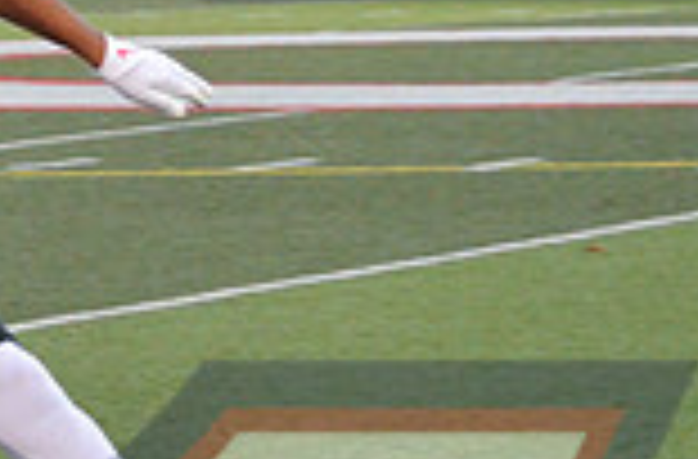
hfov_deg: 6.3
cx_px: -284
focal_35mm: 326
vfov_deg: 4.2
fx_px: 6295
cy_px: 180
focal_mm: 58
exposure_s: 1/500
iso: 2500
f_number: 4.5
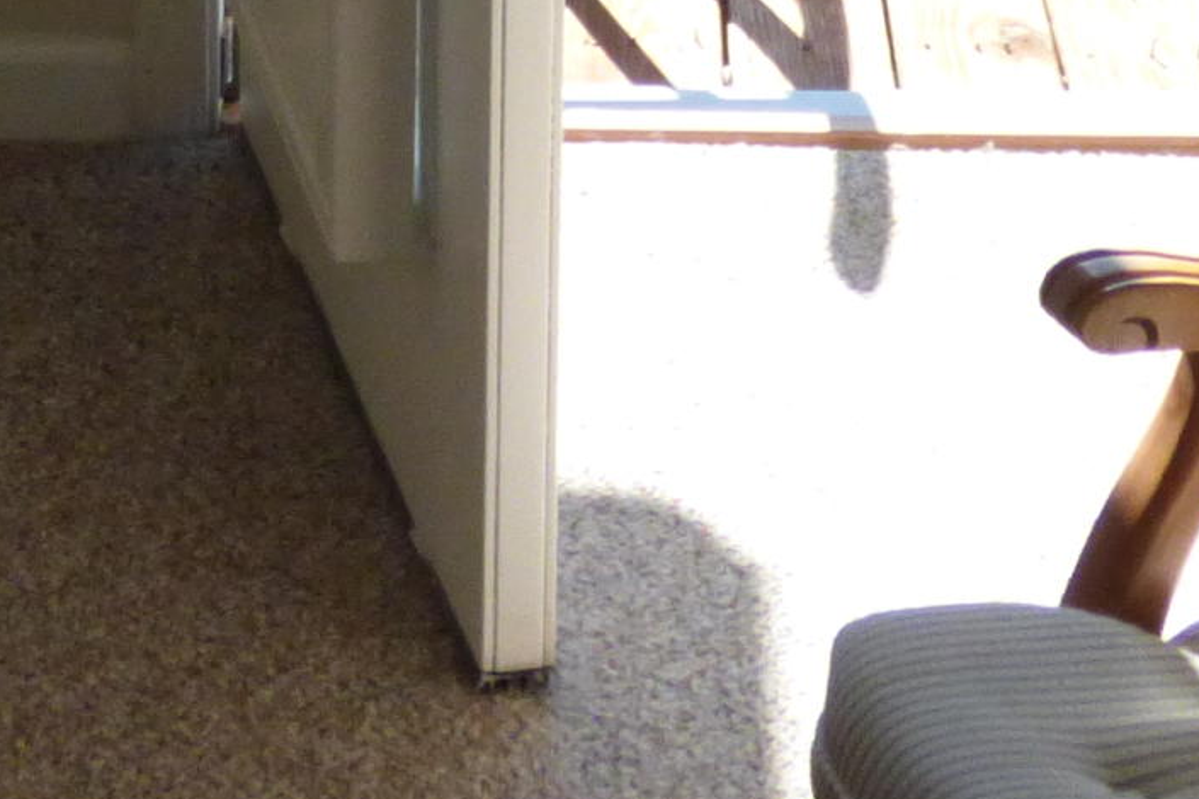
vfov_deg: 8.7
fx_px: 4862
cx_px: 694
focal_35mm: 146
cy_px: -1017
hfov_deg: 14.1
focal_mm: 5.97
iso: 400
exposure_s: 1/1300
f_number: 3.4
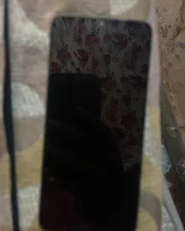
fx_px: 198
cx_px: 91
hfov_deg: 50.0
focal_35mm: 29
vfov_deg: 60.2
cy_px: 101
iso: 800
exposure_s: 1/25
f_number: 1.5
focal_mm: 5.7
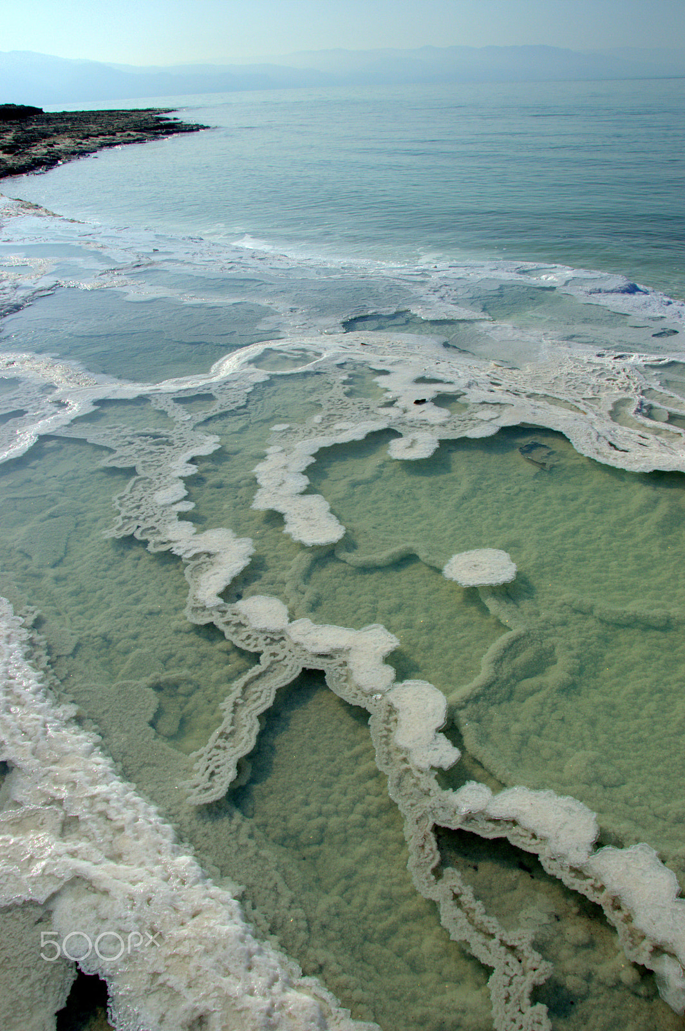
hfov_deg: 47.9
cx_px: 342
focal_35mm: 27
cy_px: 516
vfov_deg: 67.4
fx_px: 772
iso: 280
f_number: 11
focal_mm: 18
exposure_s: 1/500
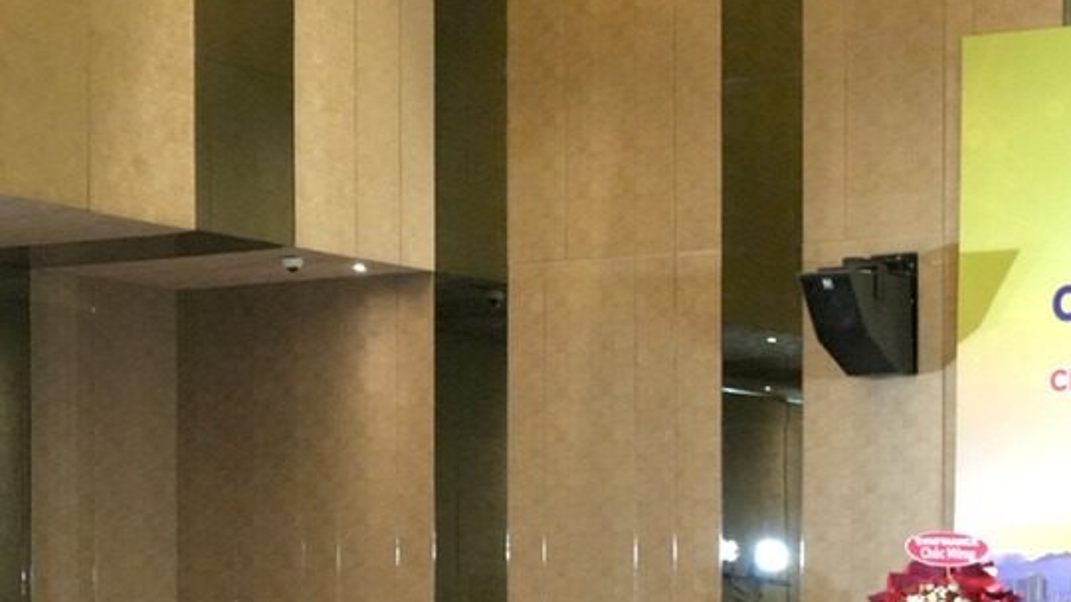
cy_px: 787
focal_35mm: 109
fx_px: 3095
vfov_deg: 10.8
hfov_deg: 18.8
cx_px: 1204
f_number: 4.5
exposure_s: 1/160
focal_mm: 44
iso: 6400
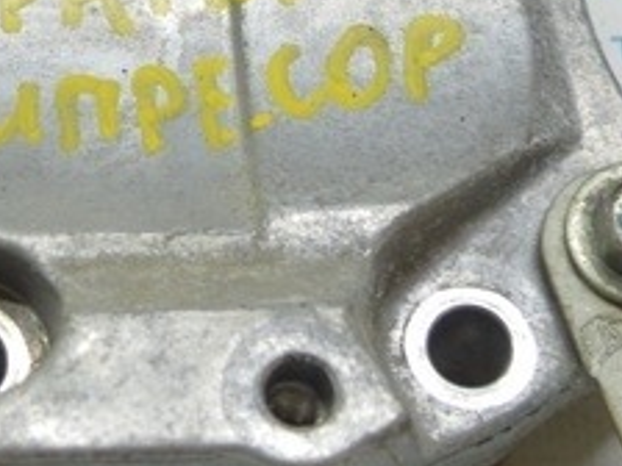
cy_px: 60
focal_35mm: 158
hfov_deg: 12.3
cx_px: -39
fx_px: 2839
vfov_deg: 9.4
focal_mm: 24
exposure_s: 1/60
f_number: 4
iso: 400
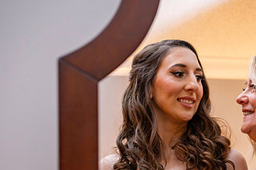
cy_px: 135
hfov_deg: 18.7
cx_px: 218
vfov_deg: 12.6
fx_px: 768
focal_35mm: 108
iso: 1000
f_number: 5
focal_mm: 52
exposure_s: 1/160
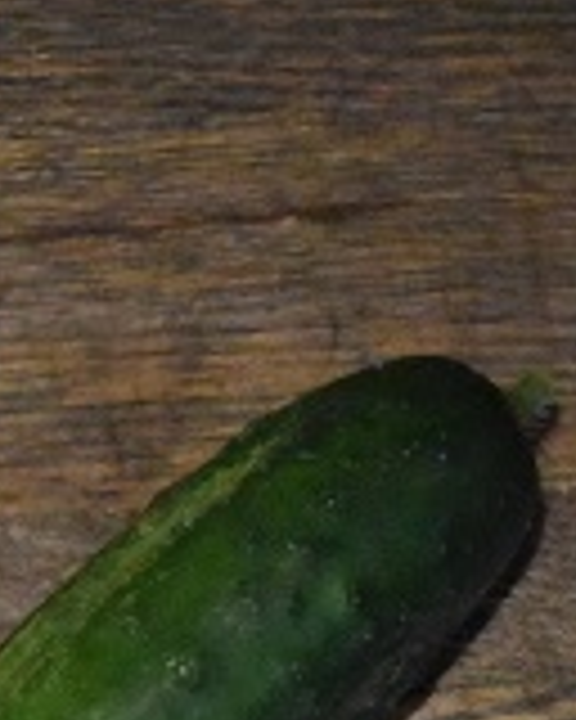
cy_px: 842
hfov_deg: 5.3
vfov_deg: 6.6
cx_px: -292
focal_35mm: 290
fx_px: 6174
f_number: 5.6
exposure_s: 1/125
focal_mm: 55
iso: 12800
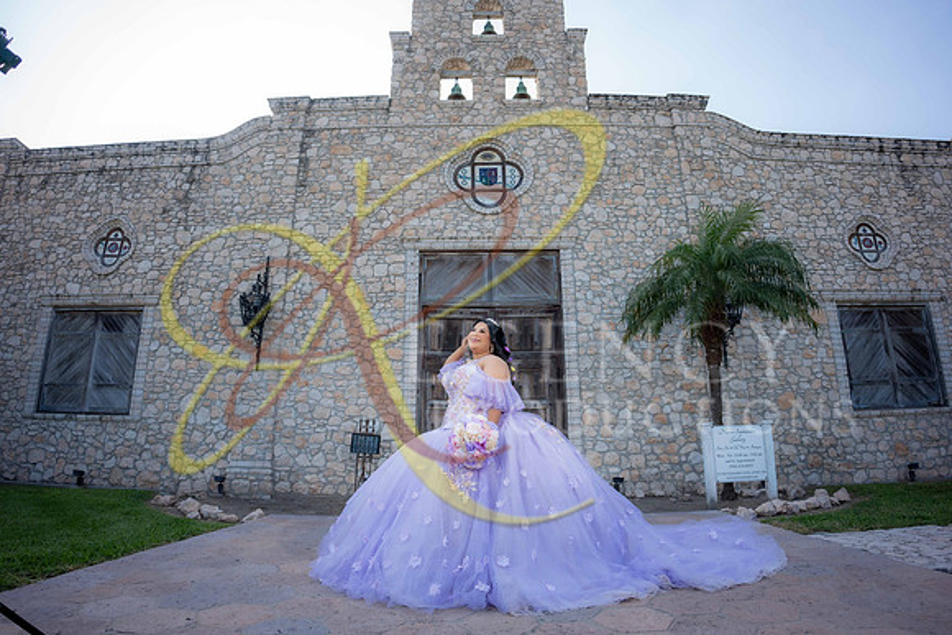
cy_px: 318
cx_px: 476
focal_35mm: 20
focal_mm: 20
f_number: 2.8
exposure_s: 1/800
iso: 125
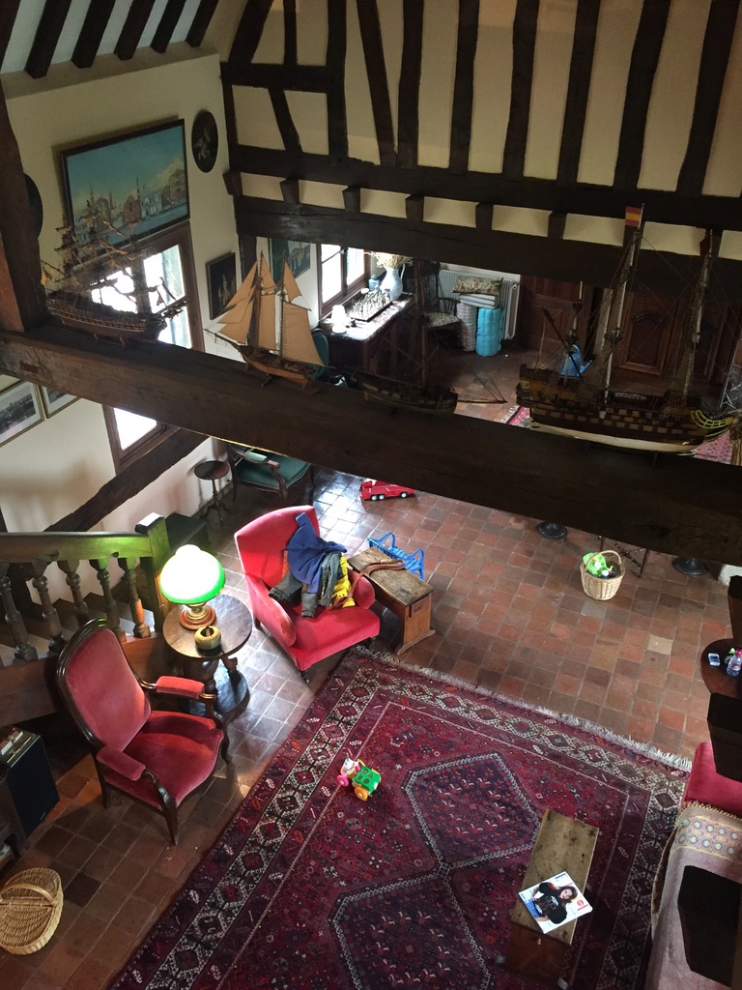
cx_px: 371
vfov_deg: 61.7
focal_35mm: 29
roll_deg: -0.4
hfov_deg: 48.2
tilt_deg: -33.8
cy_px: 495
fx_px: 829
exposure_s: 1/33
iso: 320
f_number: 2.2
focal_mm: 4.15
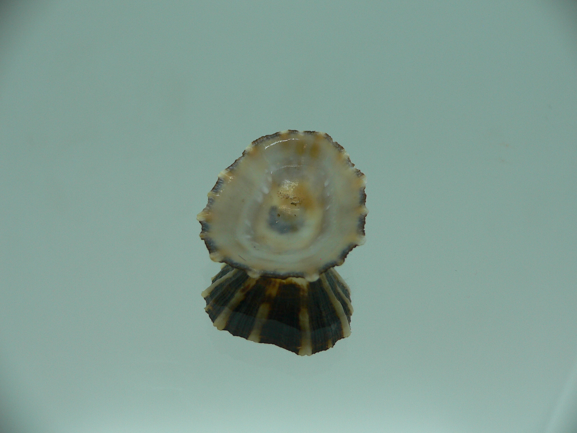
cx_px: 288
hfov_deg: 52.6
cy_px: 216
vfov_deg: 40.7
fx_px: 583
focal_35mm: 35
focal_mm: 4.6
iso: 80
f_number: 2.8
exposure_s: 1/80
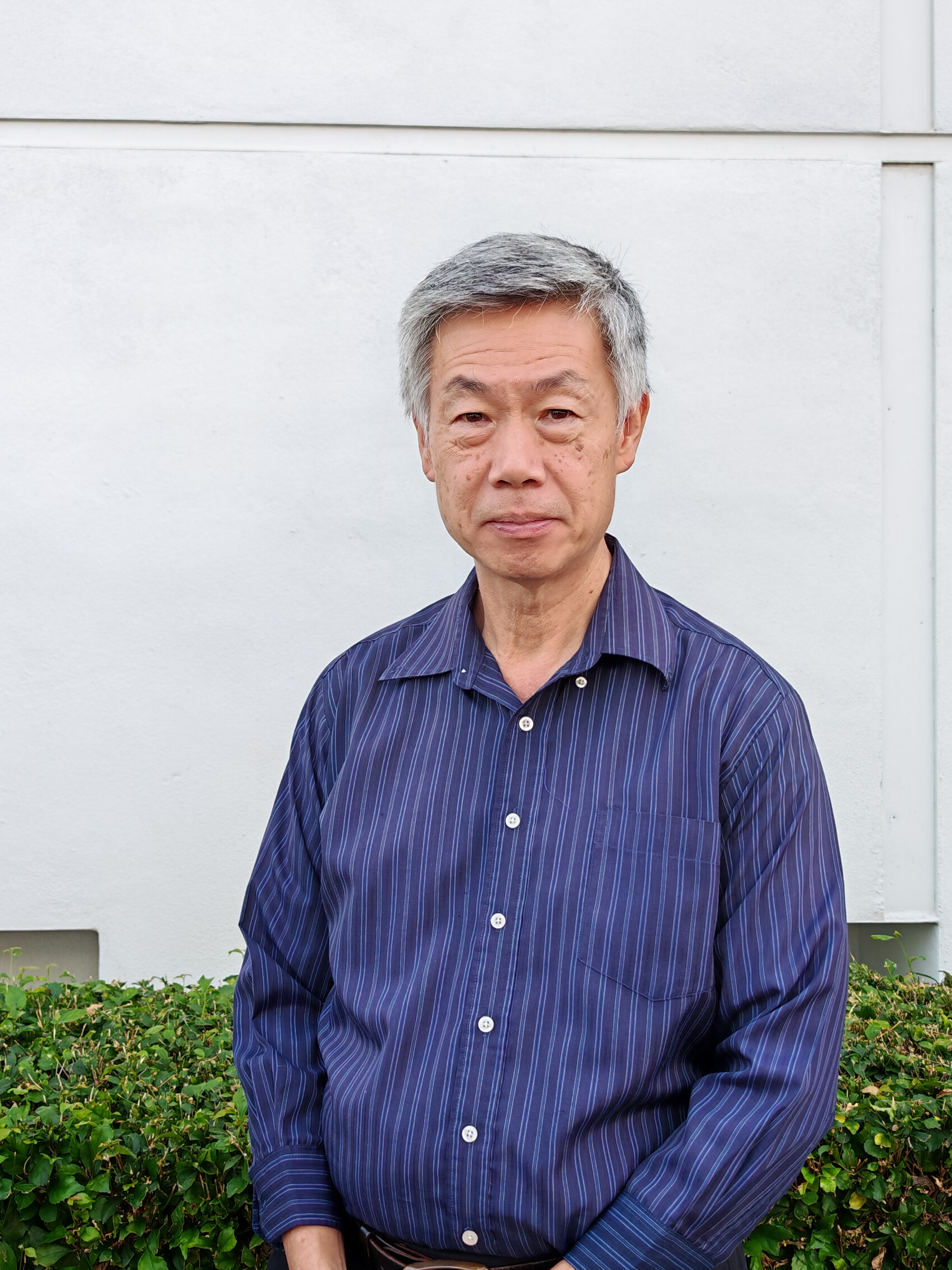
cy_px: 635
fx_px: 1613
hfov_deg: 32.9
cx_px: 476
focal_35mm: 44
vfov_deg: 42.9
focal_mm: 6.83
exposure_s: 1/1200
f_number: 2
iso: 100
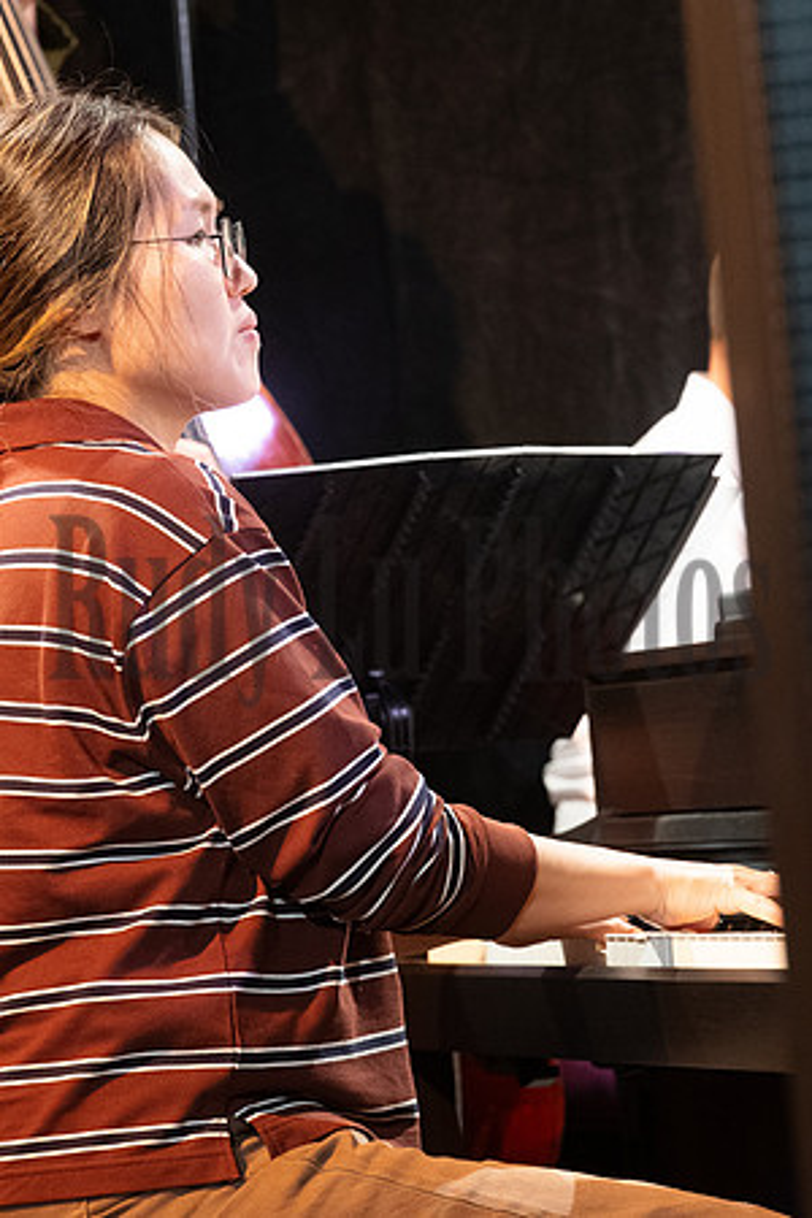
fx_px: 6090
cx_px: 406
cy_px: 609
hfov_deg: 7.6
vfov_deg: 11.4
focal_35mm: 180
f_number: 5.6
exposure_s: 1/60
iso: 5000
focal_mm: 120
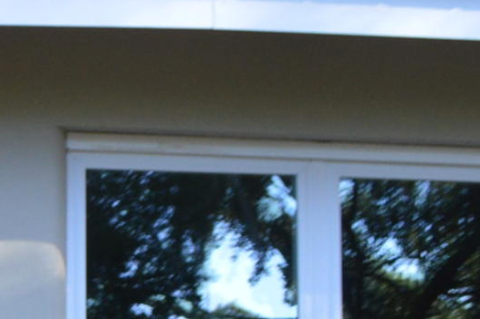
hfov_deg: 11.3
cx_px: -633
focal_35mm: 154
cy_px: 579
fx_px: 2052
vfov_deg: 8.5
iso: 400
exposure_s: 1/125
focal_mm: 18
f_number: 5.6
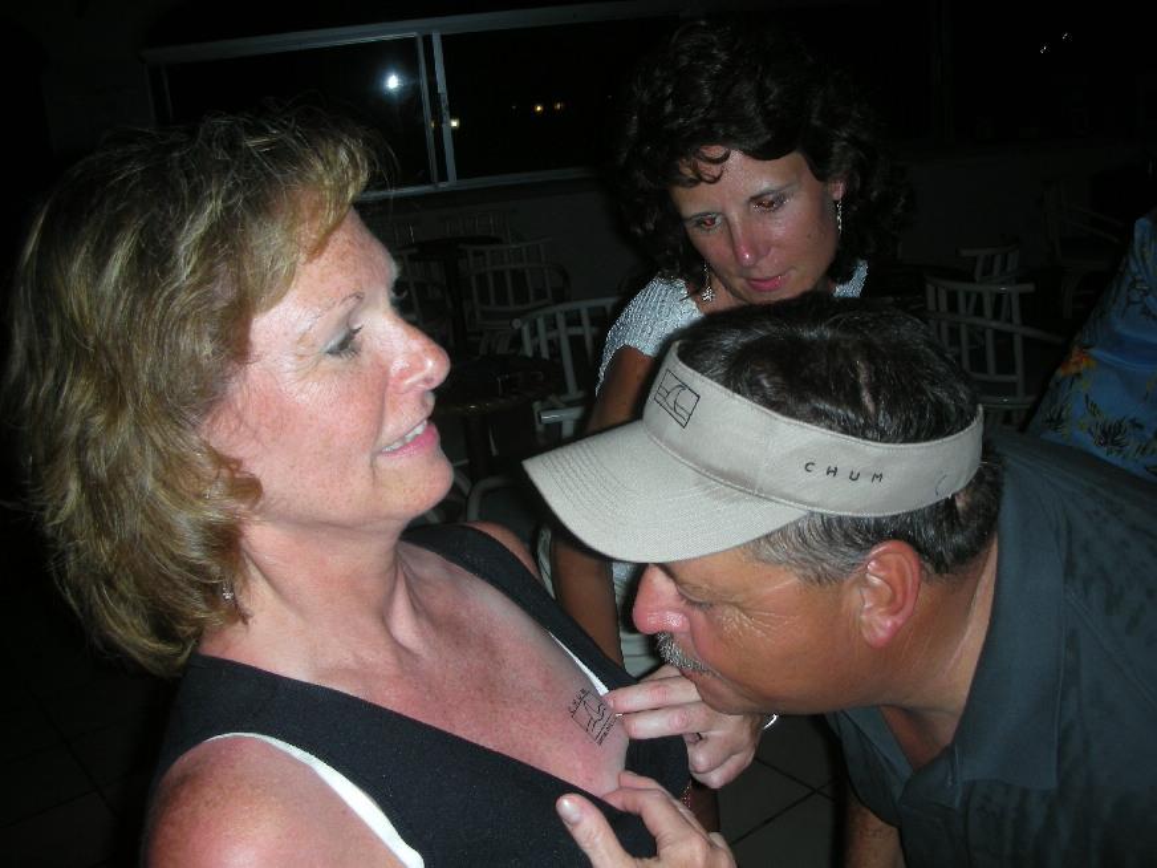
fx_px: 1170
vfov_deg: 40.7
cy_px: 434
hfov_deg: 52.6
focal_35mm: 35
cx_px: 578
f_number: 2.8
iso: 50
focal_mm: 5.8
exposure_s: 1/60
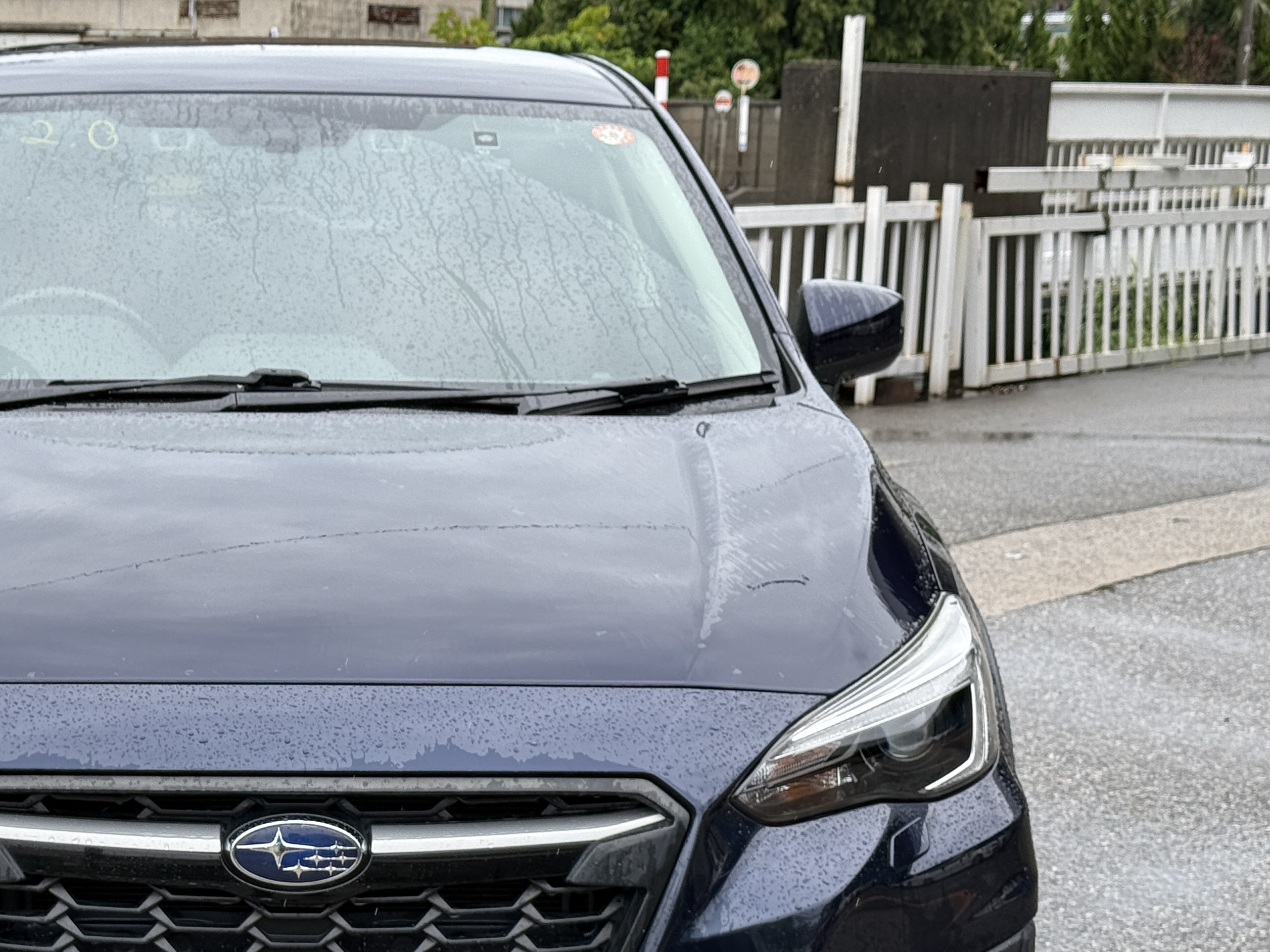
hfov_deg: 25.0
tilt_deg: -11.1
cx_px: 299
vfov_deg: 19.1
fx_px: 2825
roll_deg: -1.3
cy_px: 669
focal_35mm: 77
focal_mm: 6.76
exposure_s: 1/837
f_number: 1.78
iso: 64
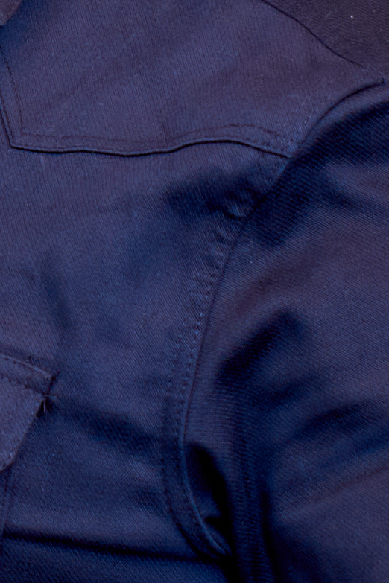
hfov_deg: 4.2
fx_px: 5300
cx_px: -184
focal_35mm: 327
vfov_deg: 6.3
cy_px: 246
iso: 160
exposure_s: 1/100
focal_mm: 31
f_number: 4.2
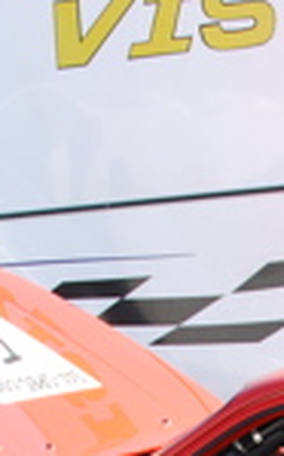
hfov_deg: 8.1
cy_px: 627
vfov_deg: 12.7
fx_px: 1959
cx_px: 405
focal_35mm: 158
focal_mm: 24
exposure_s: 1/125
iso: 125
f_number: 5.6
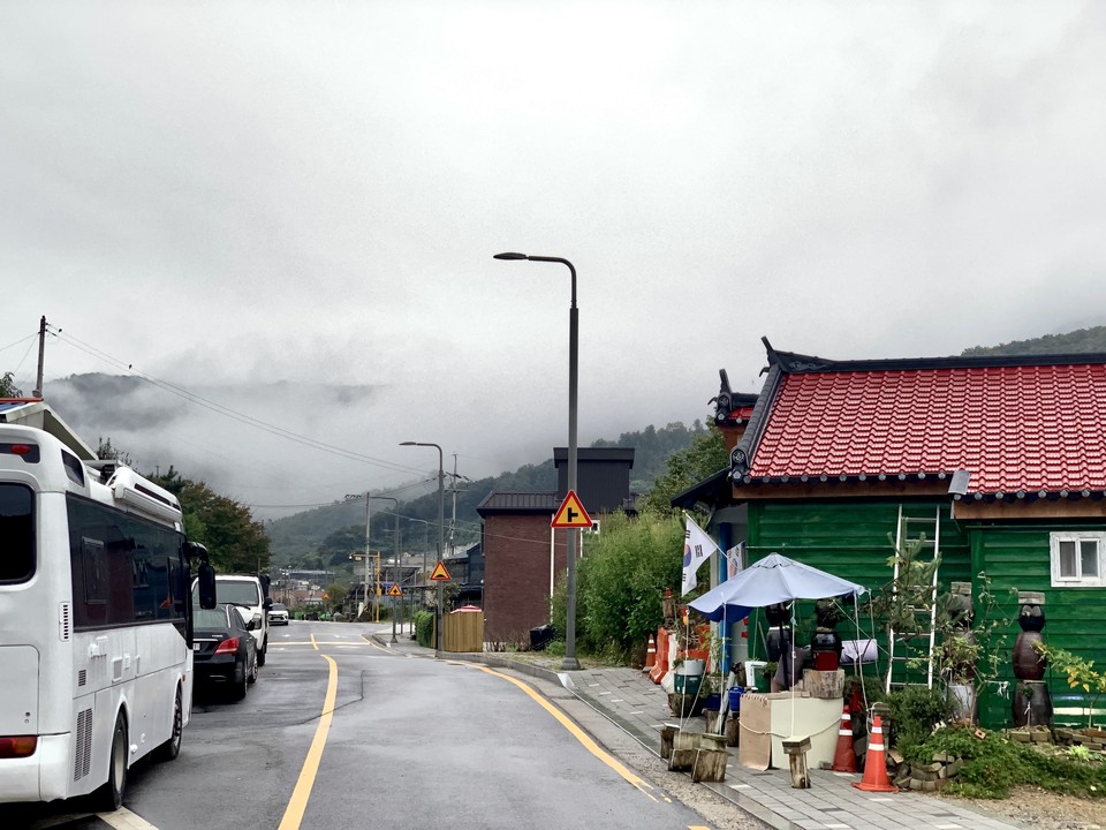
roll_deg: -0.8
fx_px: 1661
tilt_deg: +8.4
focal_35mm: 52
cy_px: 415
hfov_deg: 36.8
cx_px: 553
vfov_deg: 28.0
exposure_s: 1/122
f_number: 2.4
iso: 80
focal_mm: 6
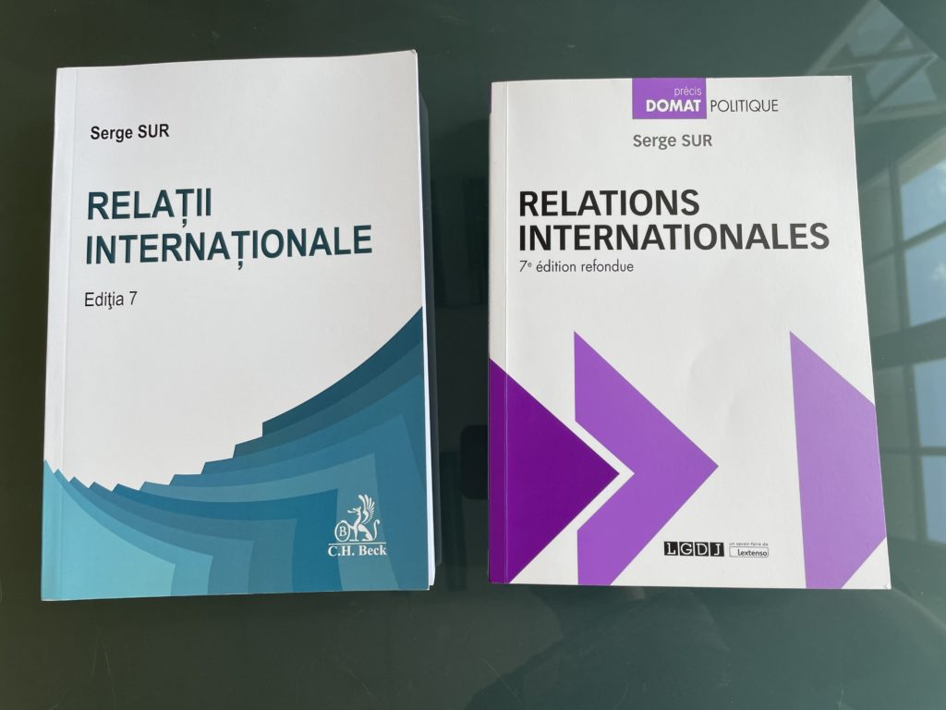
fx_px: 711
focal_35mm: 26
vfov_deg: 53.1
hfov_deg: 67.3
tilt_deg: -83.2
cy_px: 355
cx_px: 473
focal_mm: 4.2
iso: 32
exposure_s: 1/100
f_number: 1.6
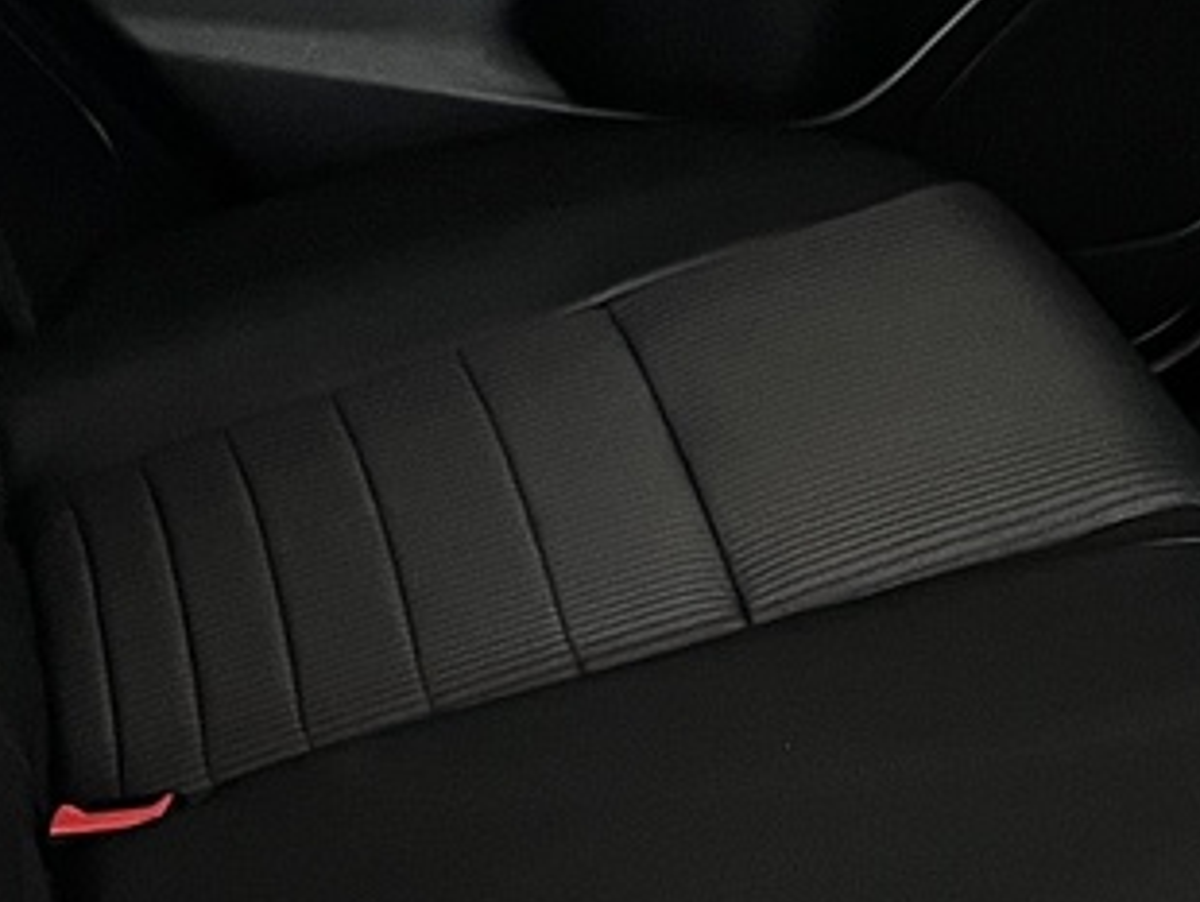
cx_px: 1246
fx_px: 4649
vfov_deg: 11.1
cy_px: 631
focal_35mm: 134
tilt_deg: -29.5
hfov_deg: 14.4
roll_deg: +0.6
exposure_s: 1/60
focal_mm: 5.1
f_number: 1.6
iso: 250
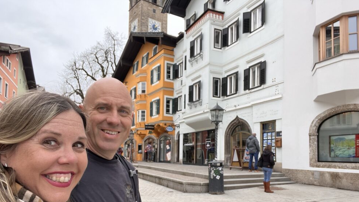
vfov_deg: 43.6
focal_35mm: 26
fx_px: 247
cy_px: 139
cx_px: 178
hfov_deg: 71.9
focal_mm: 2.71
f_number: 2.2
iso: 32
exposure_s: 1/197
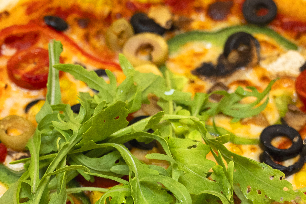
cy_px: 253
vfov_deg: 9.4
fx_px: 1215
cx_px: 165
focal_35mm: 143
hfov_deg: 14.3
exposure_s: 1/160
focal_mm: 41
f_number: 4
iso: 400
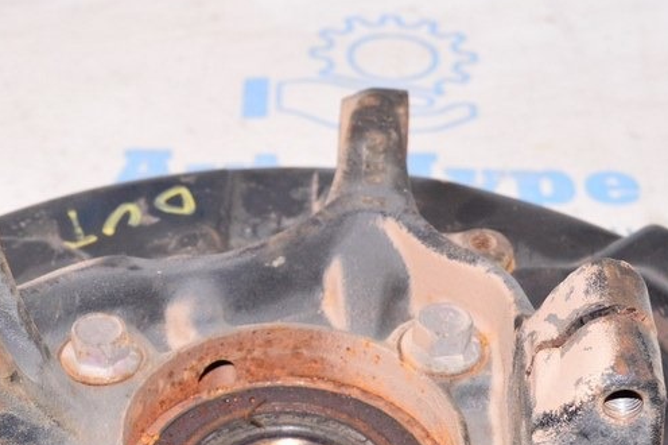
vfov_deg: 14.1
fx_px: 1781
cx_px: 82
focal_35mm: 96
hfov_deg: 20.9
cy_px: 381
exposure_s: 1/125
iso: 1600
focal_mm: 31
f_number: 8
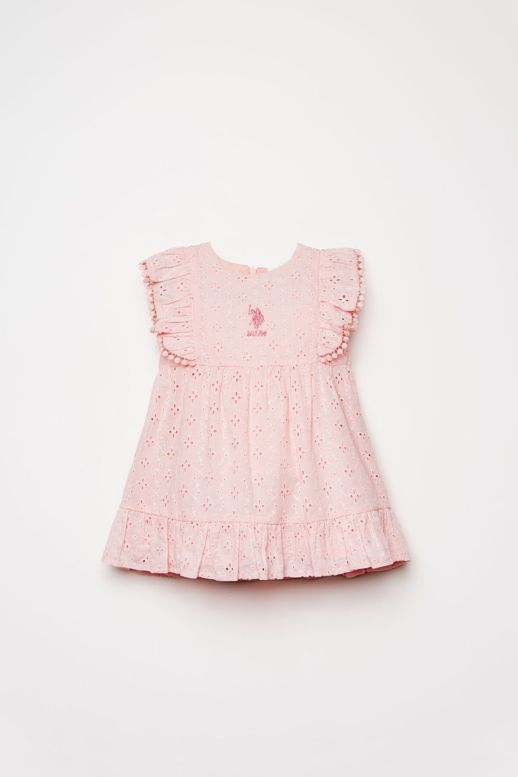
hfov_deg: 29.9
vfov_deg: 43.6
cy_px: 388
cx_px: 259
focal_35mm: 45
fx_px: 971
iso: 125
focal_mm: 30
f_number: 7.1
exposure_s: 1/160
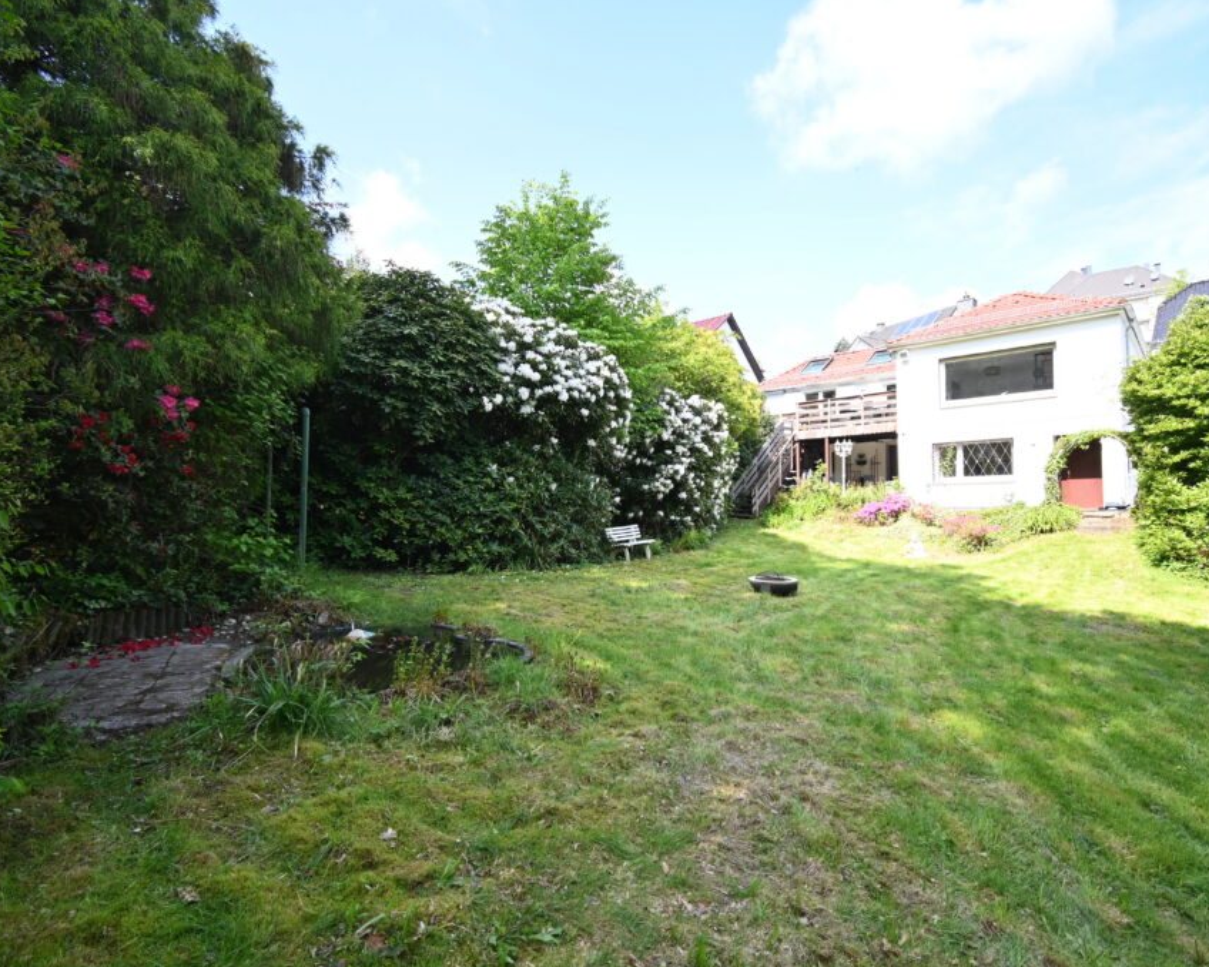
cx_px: 647
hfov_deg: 89.5
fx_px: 608
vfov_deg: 77.0
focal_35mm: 17
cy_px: 484
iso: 200
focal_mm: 10
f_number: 5
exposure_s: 1/250
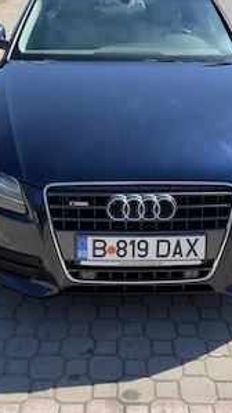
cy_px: 152
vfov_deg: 40.3
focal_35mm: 51
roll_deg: -0.2
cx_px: 124
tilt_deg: -20.7
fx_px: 558
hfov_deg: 23.5
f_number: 1.78
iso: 80
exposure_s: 1/2217
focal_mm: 6.76
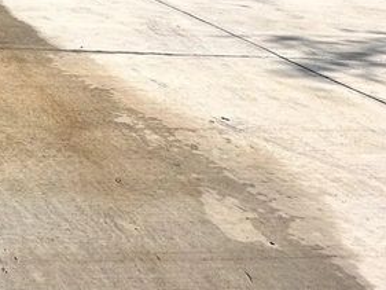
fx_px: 569
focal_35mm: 51
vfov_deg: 24.6
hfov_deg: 28.0
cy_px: -95
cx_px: -162
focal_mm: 2.22
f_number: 2.2
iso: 40
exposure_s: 1/1304
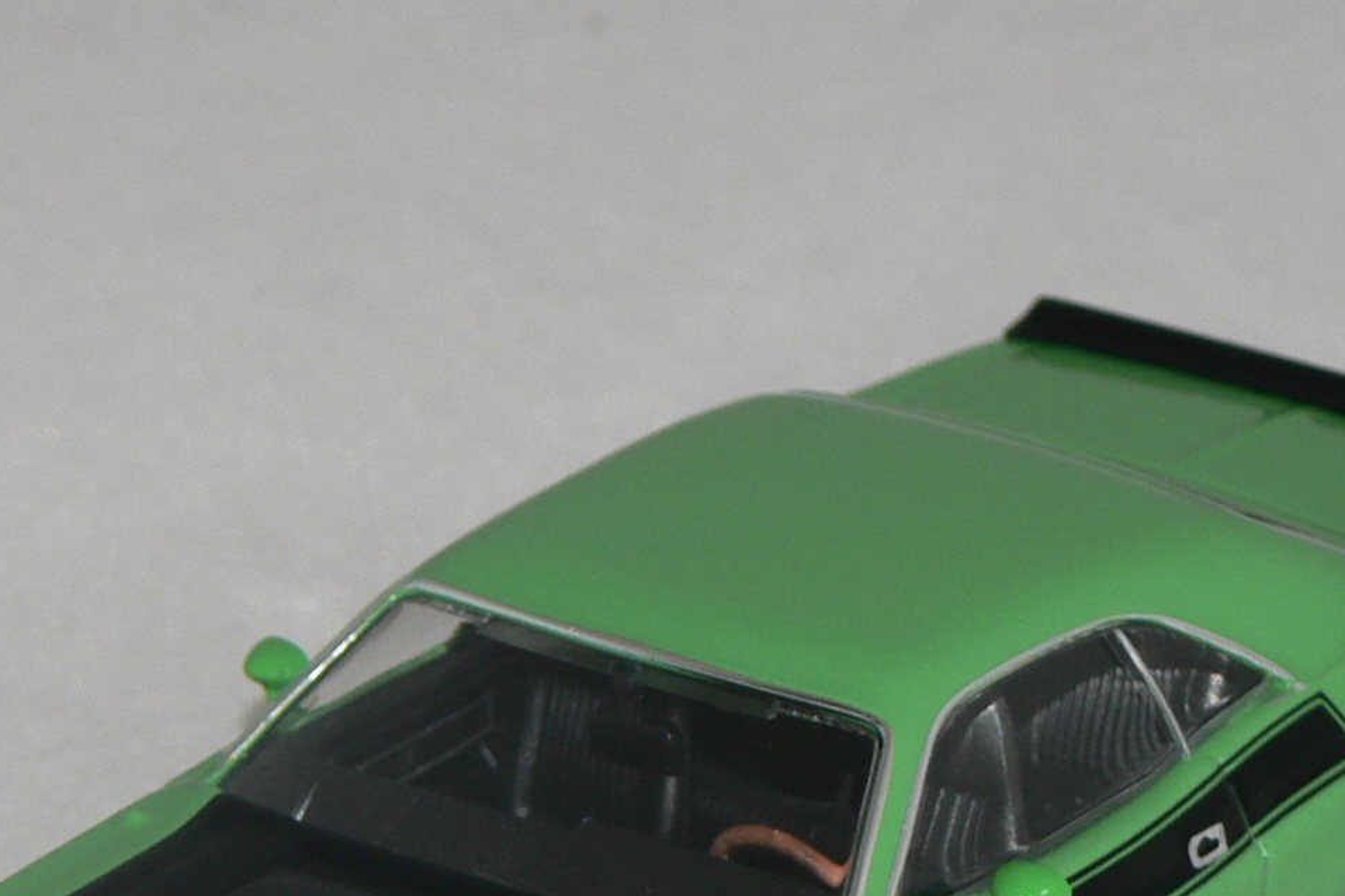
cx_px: 614
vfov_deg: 3.1
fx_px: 16736
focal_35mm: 448
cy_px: 897
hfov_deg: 4.6
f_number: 3.3
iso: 80
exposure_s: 1/60
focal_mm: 26.8
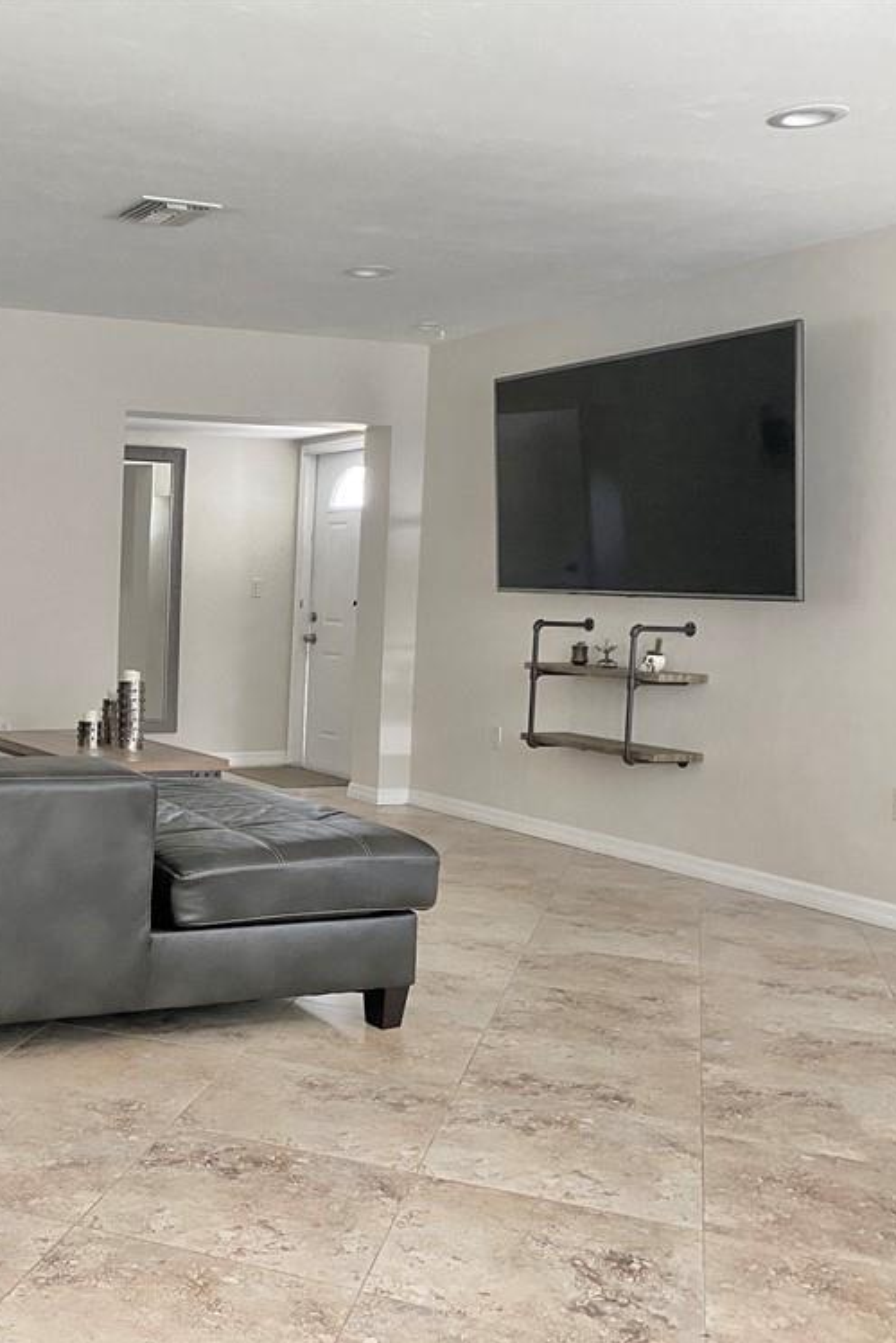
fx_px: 1381
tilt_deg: -3.6
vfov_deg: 51.9
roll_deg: -1.9
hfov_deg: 33.5
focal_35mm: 37
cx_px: 45
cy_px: 684
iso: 400
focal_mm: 4.25
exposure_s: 1/60
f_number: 1.8
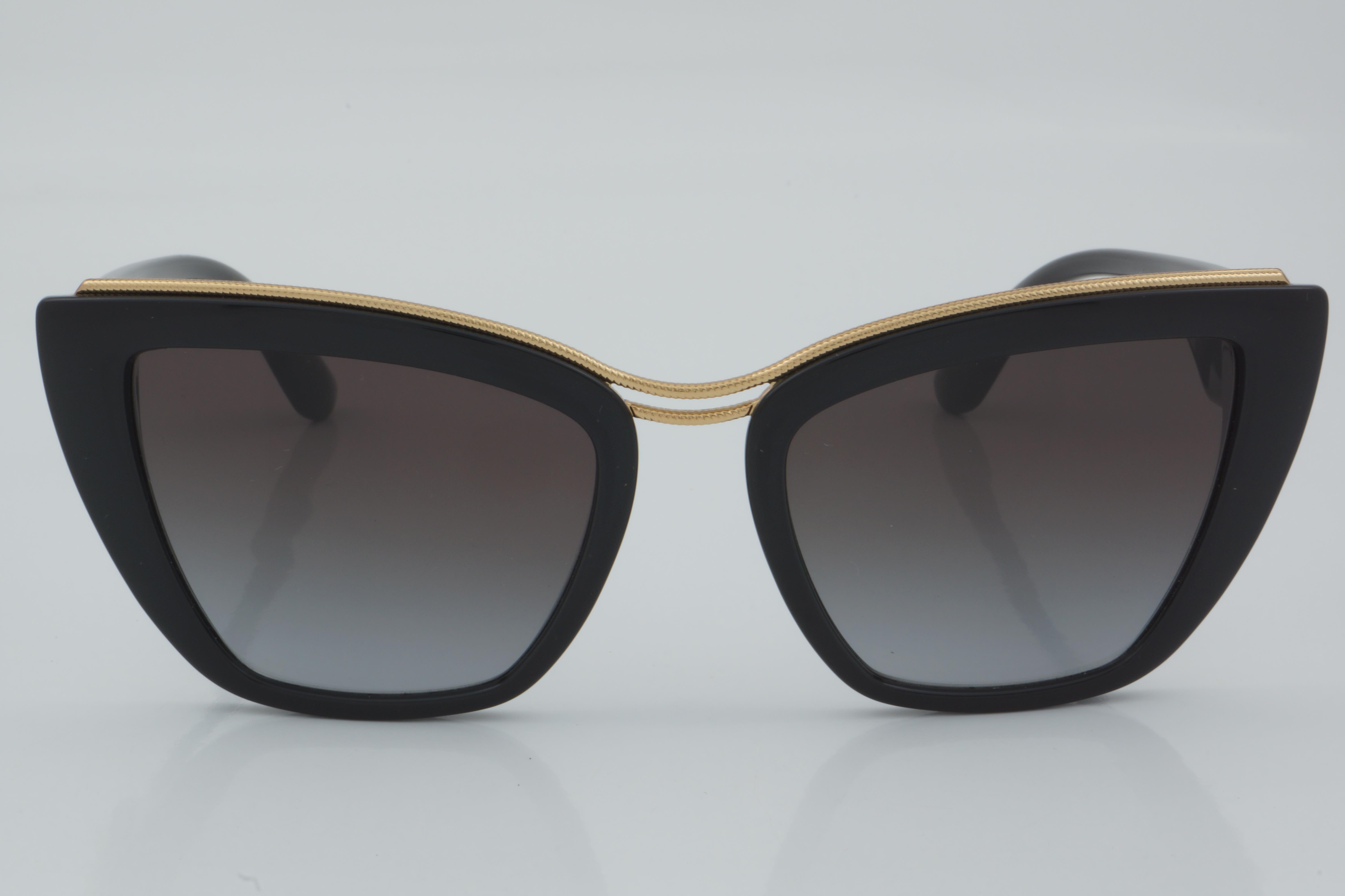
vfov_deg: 16.6
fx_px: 3082
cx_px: 672
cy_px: 448
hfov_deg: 24.6
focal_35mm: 82
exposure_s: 1/4
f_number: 32
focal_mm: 55
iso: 100
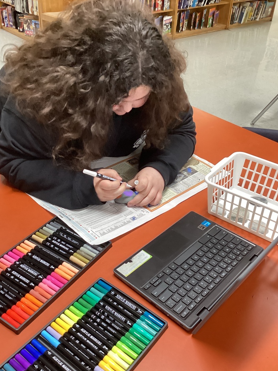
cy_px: 200
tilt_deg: -37.7
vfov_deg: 53.9
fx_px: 364
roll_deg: -0.8
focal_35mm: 34
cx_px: 129
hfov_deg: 41.8
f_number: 2.4
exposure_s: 1/60
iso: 400
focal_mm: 3.3
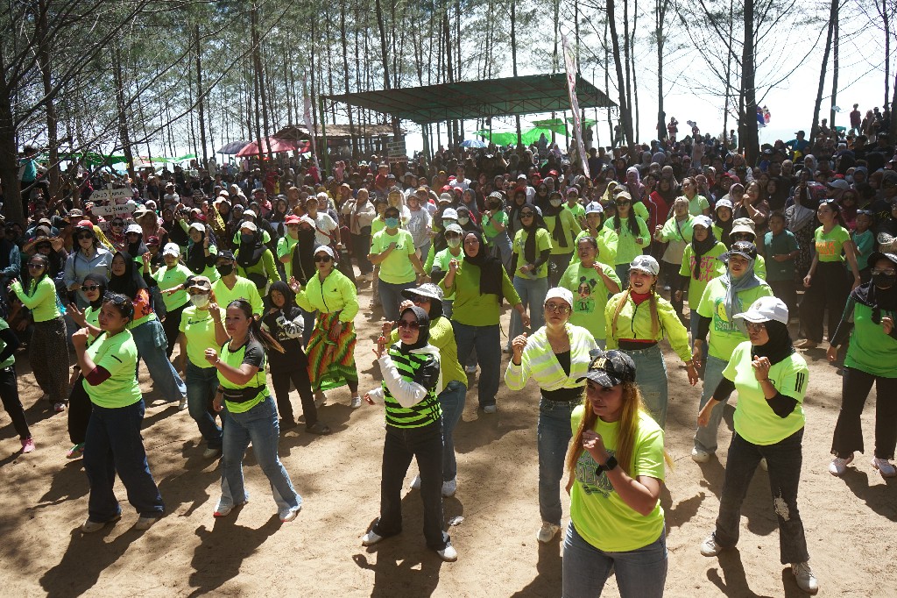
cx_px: 448
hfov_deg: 61.9
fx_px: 747
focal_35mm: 30
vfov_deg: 43.6
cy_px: 299
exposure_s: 1/400
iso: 250
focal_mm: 30
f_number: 5.6
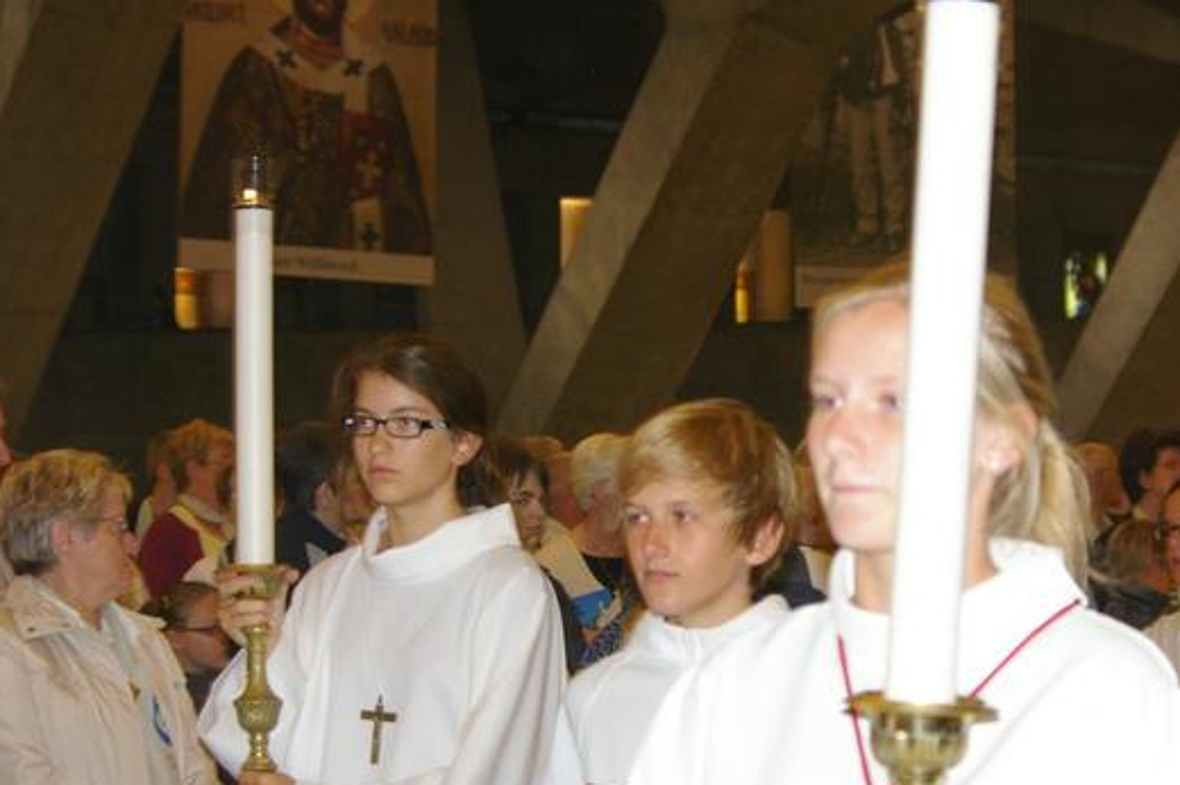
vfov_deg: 13.5
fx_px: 3308
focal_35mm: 101
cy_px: 506
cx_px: 772
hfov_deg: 20.2
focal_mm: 50
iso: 800
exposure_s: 1/60
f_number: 5.6
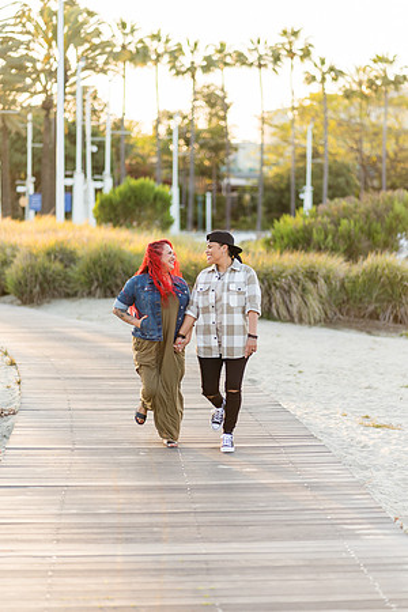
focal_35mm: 85
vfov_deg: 23.9
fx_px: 1445
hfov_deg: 16.1
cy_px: 306
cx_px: 204
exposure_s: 1/640
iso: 100
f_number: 1.8
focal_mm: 85
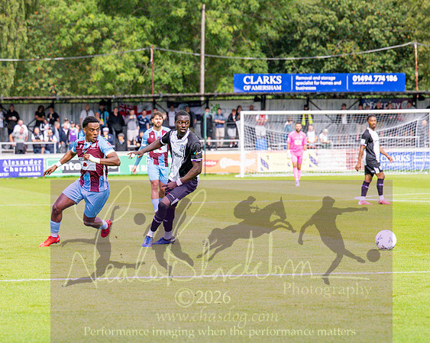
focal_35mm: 235
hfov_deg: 8.2
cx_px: 266
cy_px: 248
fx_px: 2994
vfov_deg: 6.6
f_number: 4
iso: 800
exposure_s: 1/4000
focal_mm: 110
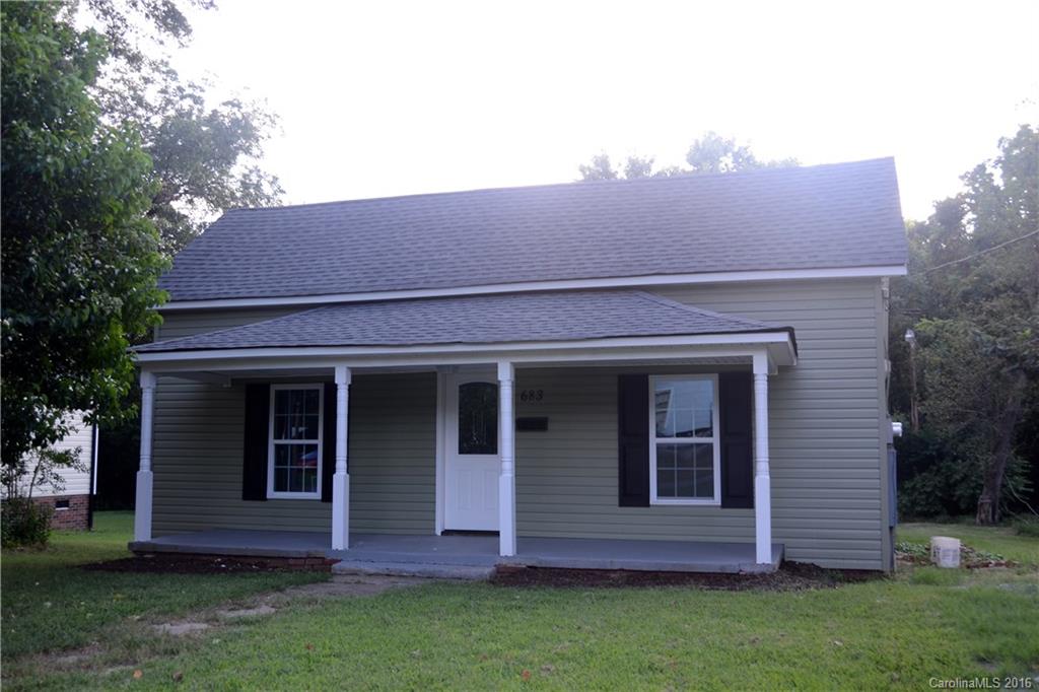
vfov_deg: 39.9
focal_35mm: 33
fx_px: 952
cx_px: 520
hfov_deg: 57.2
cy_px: 346
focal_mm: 22
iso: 100
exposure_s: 1/80
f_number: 4.5
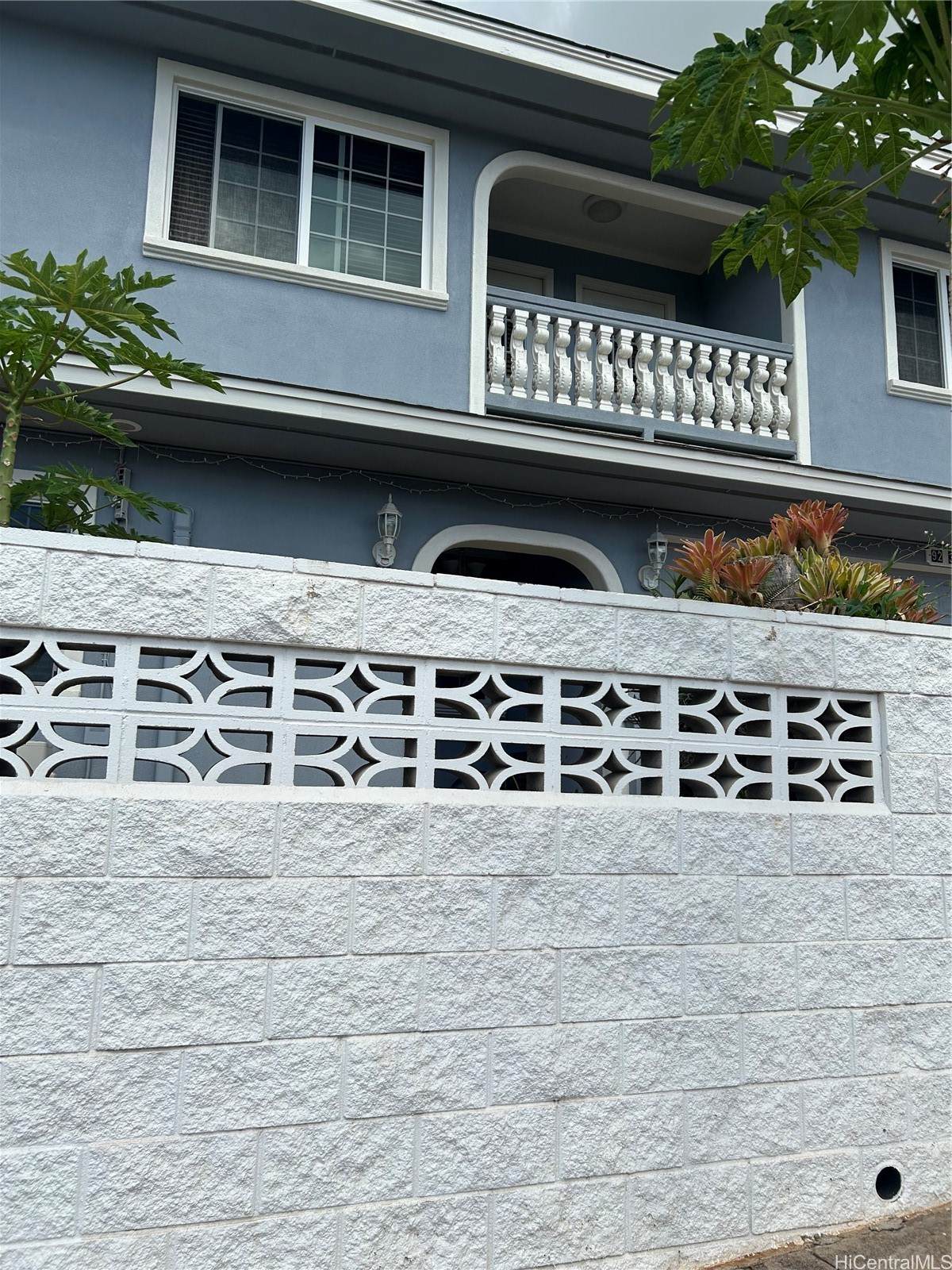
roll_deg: +0.6
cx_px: 476
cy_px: 635
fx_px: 953
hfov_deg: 53.1
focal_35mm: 26
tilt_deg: +13.0
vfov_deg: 67.3
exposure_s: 1/4115
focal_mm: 5.7
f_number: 1.5
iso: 50
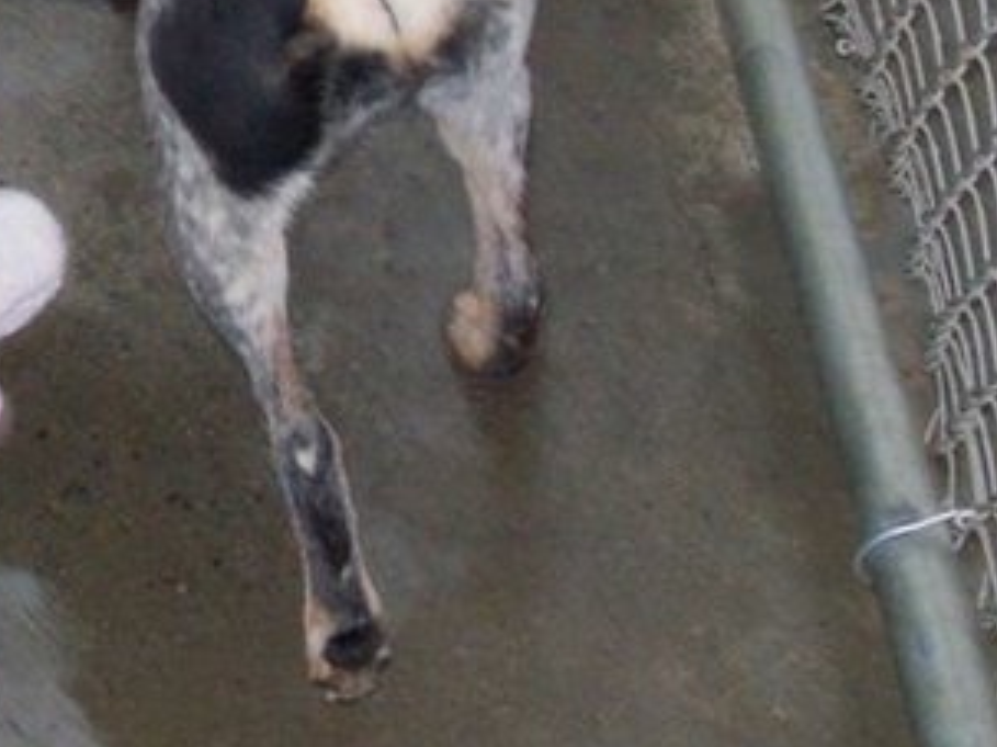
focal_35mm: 114
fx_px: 3282
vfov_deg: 12.8
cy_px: 12
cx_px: 56
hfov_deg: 17.0
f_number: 3
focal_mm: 7.6
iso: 200
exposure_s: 1/73.6
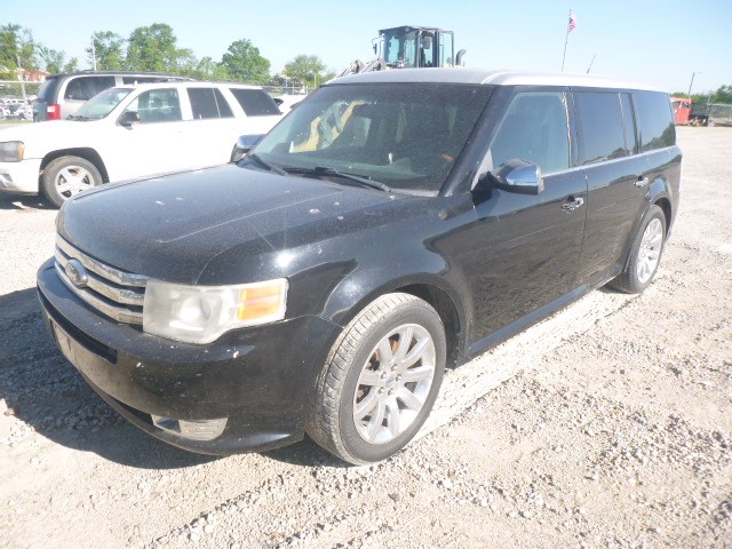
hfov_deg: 69.4
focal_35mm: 25
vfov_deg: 54.9
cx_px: 366
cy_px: 274
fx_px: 529
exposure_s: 1/250
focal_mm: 4.5
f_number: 3.9
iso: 100
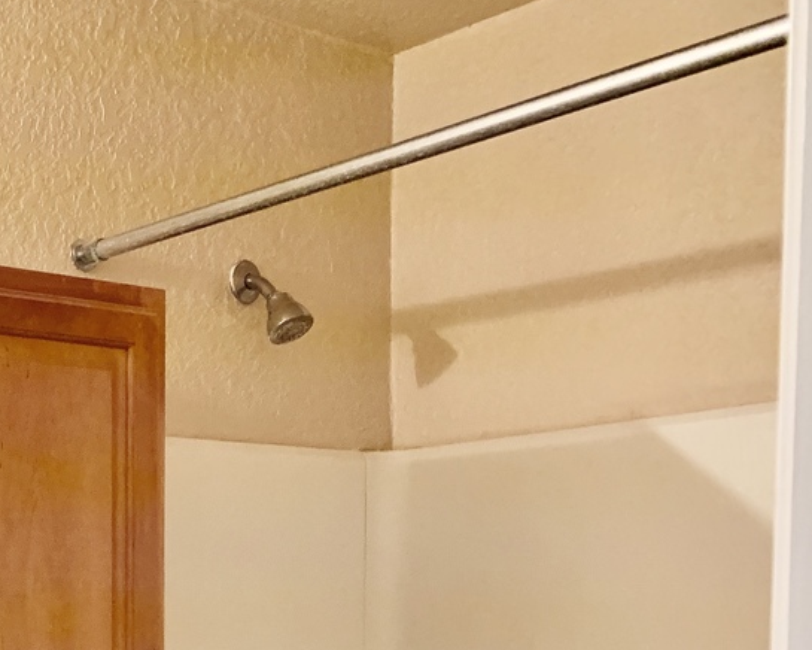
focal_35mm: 67
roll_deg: +0.7
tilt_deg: -5.0
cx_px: -80
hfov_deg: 26.1
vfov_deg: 21.2
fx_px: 1610
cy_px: 789
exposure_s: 1/60
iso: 200
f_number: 1.8
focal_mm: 4.25
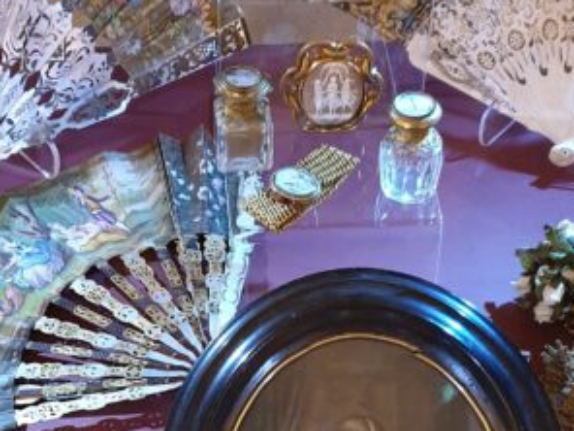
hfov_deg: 21.8
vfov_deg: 16.3
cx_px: 291
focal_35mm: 90
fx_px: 1492
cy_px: 344
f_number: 1.5
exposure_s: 1/50
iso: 250
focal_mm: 4.3
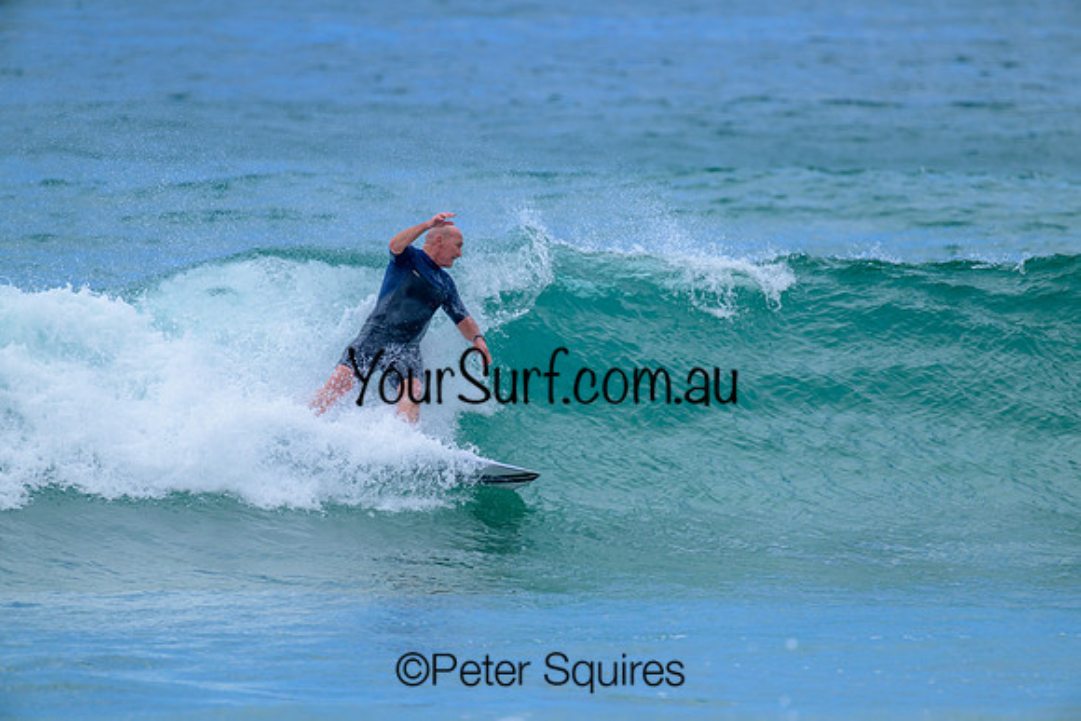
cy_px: 360
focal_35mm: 560
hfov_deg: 3.7
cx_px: 540
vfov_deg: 2.5
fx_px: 16819
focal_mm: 560
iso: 640
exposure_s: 1/2000
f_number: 8
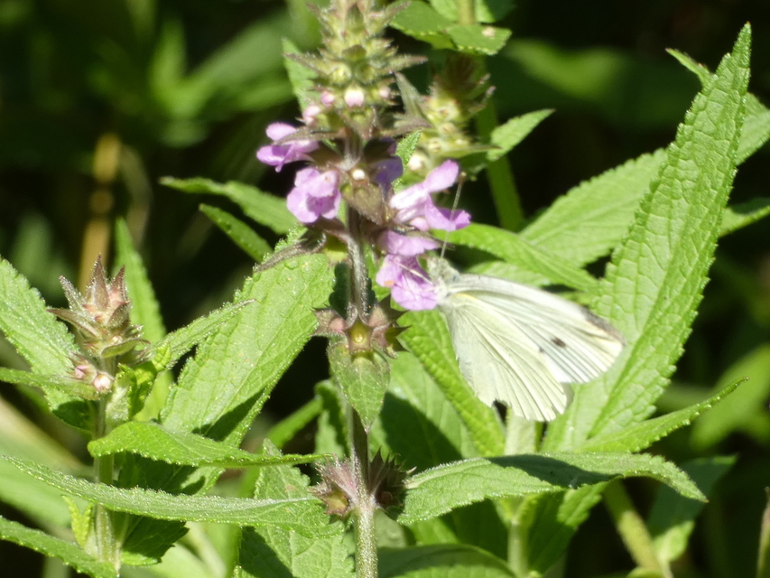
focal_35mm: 300
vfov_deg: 5.0
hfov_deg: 6.6
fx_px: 6674
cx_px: 385
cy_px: 289
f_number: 5.5
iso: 80
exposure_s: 1/80
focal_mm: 53.8
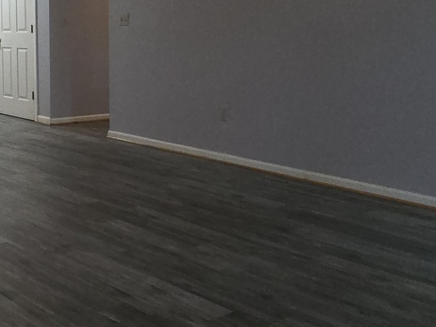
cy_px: 69
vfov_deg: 29.6
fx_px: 605
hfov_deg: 35.1
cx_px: -20
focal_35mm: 48
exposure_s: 1/40
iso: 320
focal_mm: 2.2
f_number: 2.2
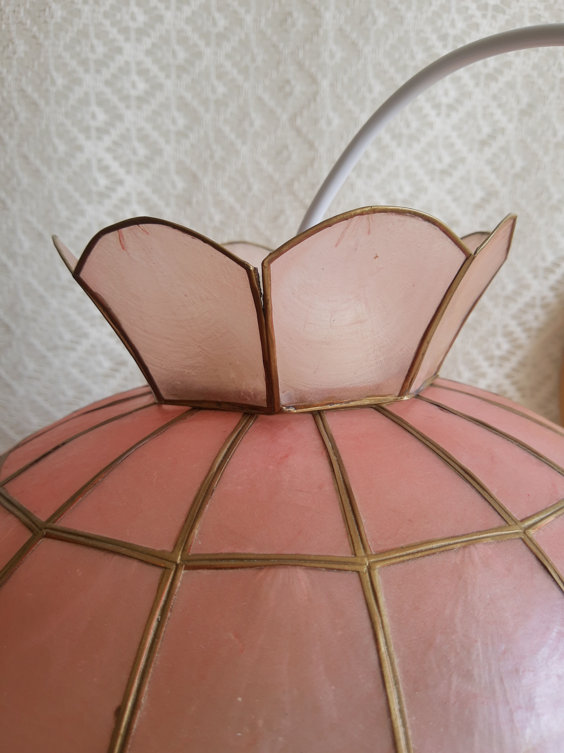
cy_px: 376
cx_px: 282
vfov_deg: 67.3
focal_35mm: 26
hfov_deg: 53.1
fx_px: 565
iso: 50
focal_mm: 3.95
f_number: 1.8
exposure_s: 1/50
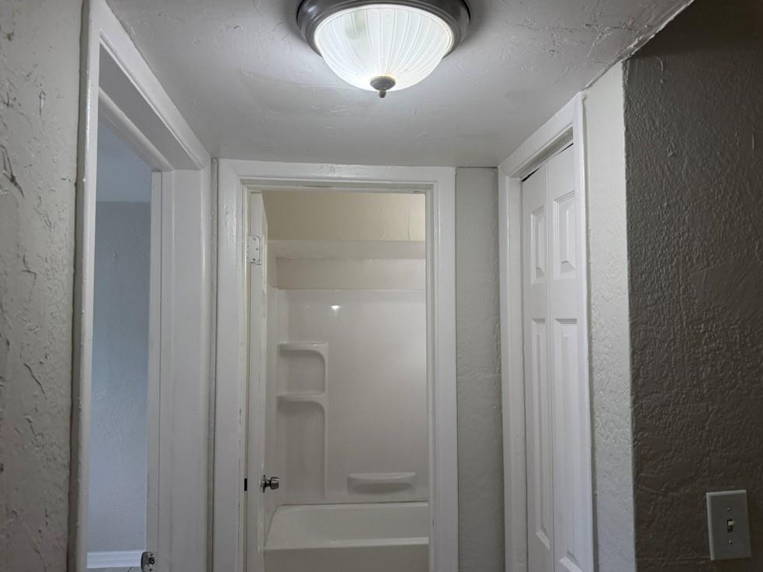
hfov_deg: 69.4
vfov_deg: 54.9
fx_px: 551
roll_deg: -0.3
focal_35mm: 25
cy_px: 289
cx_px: 373
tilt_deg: +3.5
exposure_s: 1/235
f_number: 1.78
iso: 200
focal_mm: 6.76
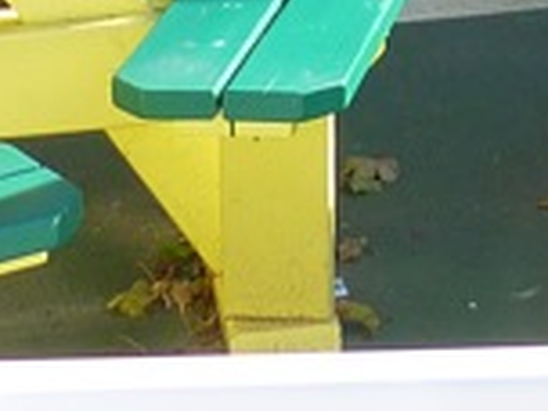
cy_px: -786
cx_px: 725
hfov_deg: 11.6
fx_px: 2612
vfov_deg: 7.9
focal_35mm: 165
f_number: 4
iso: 80
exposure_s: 1/200
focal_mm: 4.1
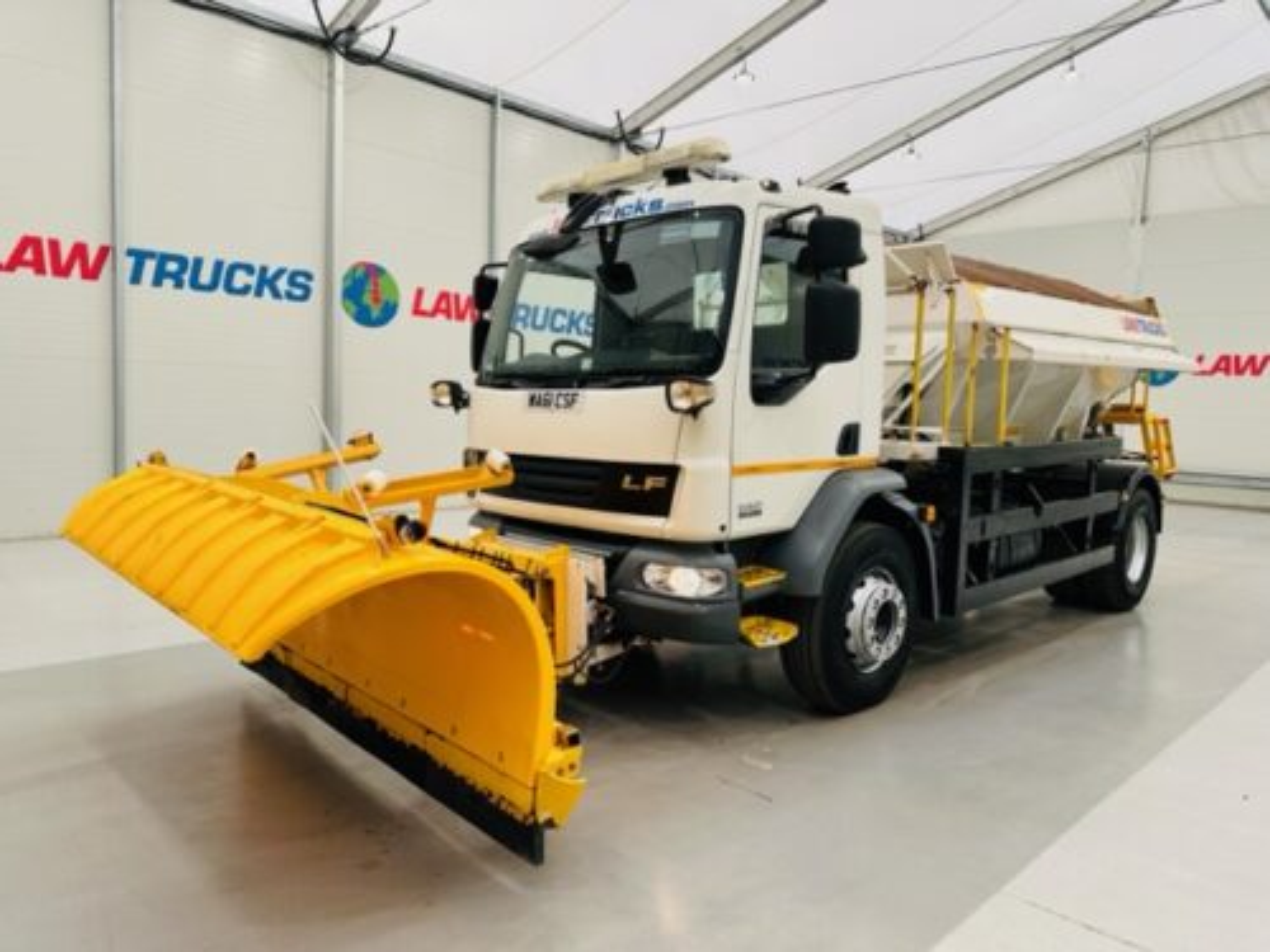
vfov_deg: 56.8
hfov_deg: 71.6
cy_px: 476
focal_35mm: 24
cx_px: 635
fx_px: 881
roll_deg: -1.6
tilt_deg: -5.6
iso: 64
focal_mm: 6.86
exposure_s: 1/164
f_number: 1.78
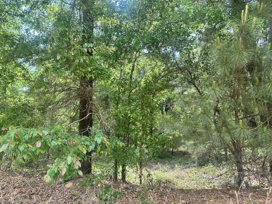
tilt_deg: +10.7
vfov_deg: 56.8
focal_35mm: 24
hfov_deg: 71.6
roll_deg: -2.0
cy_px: 102
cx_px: 136
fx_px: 189
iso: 80
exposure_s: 1/699
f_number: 1.78
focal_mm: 6.86
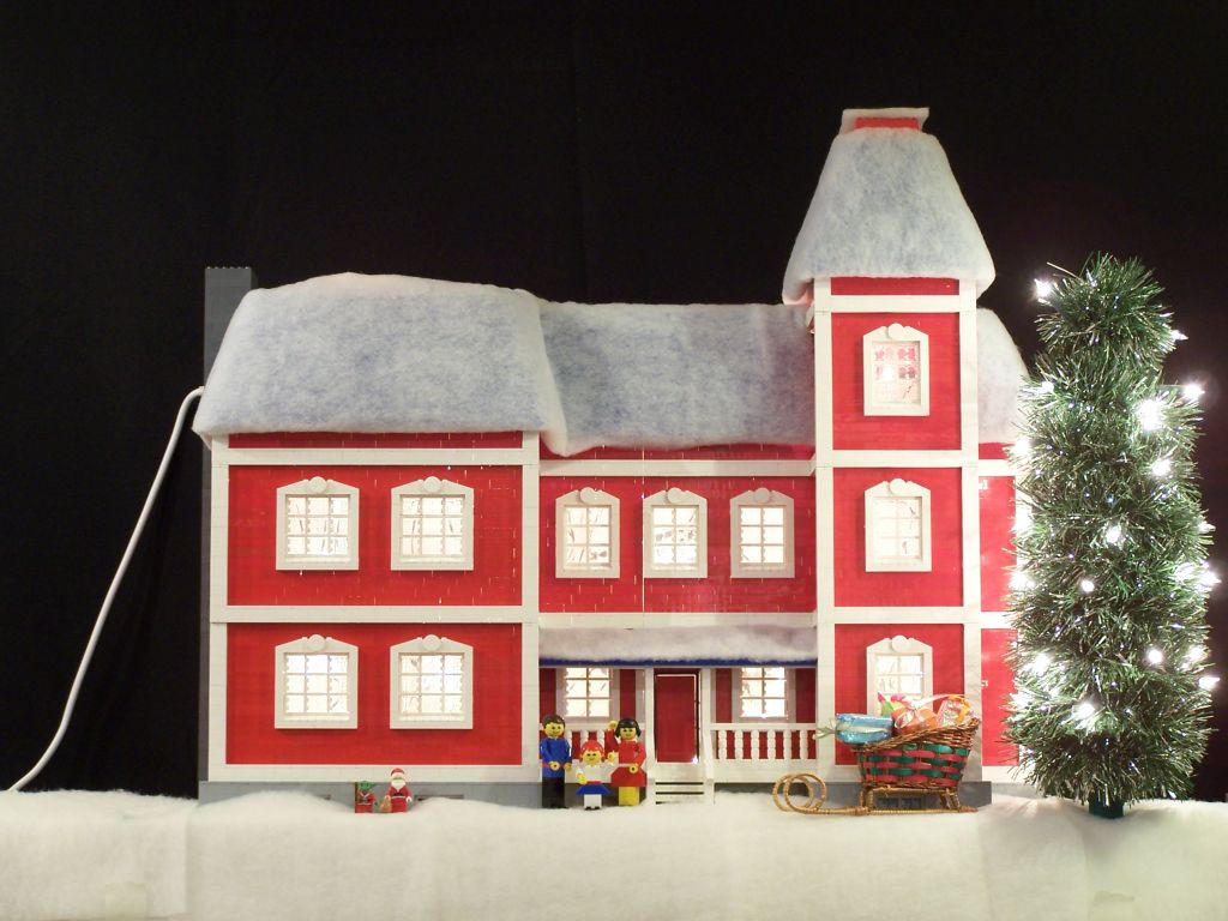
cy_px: 460
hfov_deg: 23.8
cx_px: 614
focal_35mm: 82
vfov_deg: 18.0
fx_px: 2909
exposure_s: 1/3
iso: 80
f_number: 3.2
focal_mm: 13.7
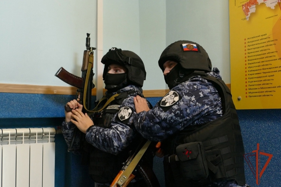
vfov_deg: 31.9
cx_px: 140
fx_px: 328
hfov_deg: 46.4
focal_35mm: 42
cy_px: 94
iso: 1600
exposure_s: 1/20
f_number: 3.5
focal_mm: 15.26
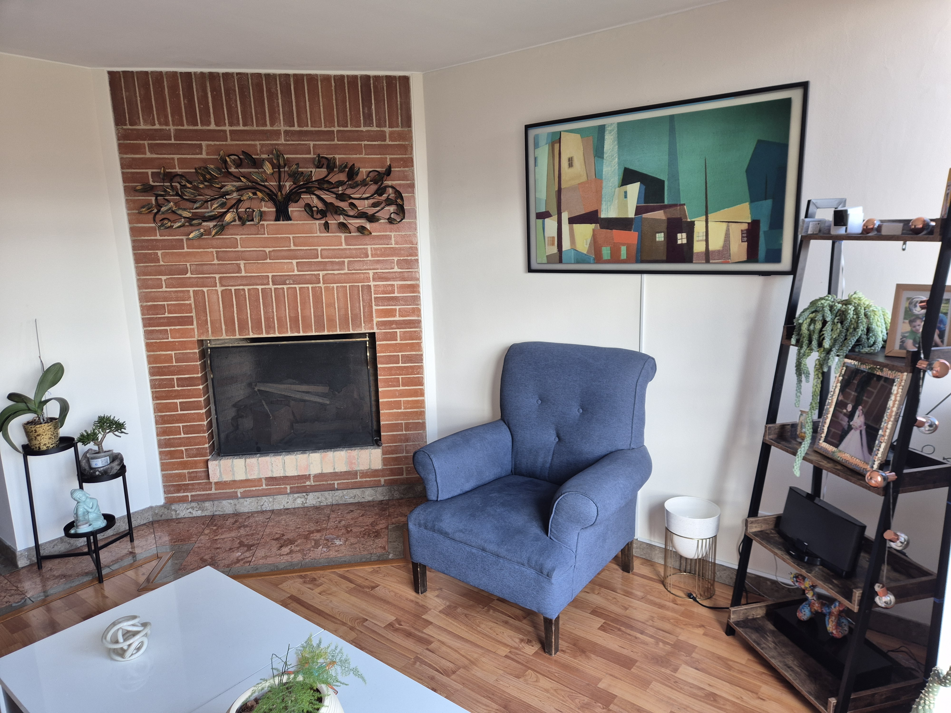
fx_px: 632
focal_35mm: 23
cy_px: 356
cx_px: 476
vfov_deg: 58.9
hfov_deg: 73.9
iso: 100
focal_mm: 5.4
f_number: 1.8
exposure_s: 1/120
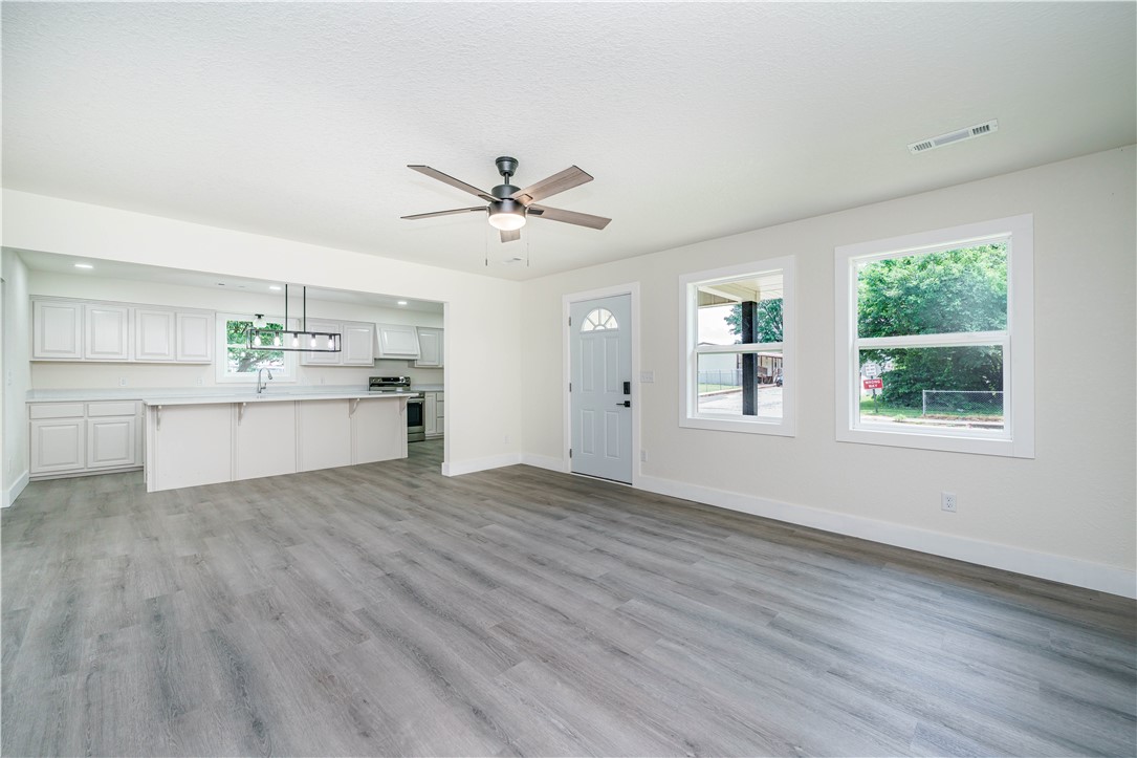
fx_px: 442
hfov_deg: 104.3
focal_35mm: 14
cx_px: 568
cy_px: 379
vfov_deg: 81.2
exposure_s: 1/60
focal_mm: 14
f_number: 8
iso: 200
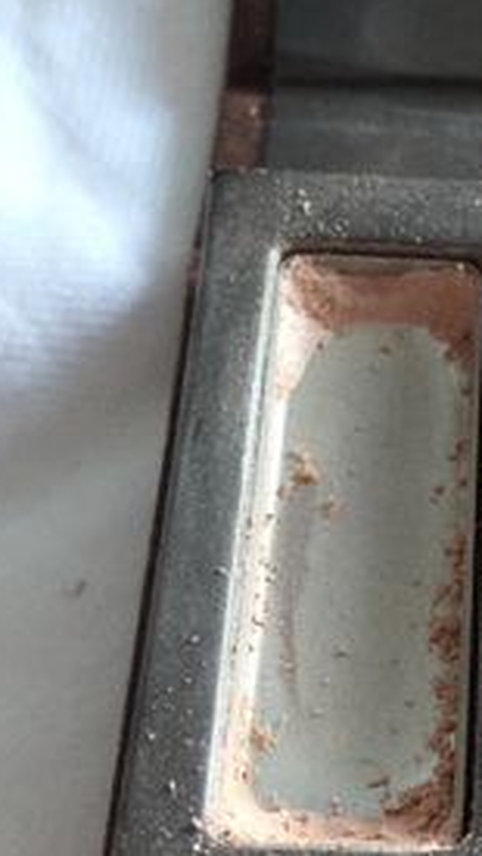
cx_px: 582
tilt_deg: -57.7
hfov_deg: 16.7
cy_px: 423
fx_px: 1565
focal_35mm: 69
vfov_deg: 30.6
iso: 160
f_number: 2.2
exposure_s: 1/33
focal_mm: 4.15
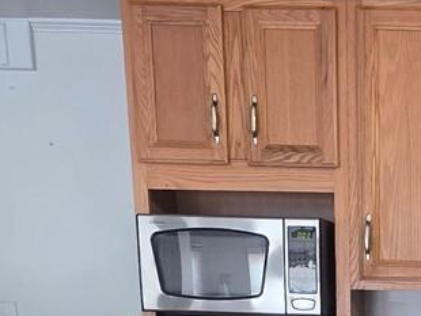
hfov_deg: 26.3
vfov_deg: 19.0
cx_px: 485
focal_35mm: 67
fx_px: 815
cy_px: 486
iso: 320
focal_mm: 2.2
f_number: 1.9
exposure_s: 1/60
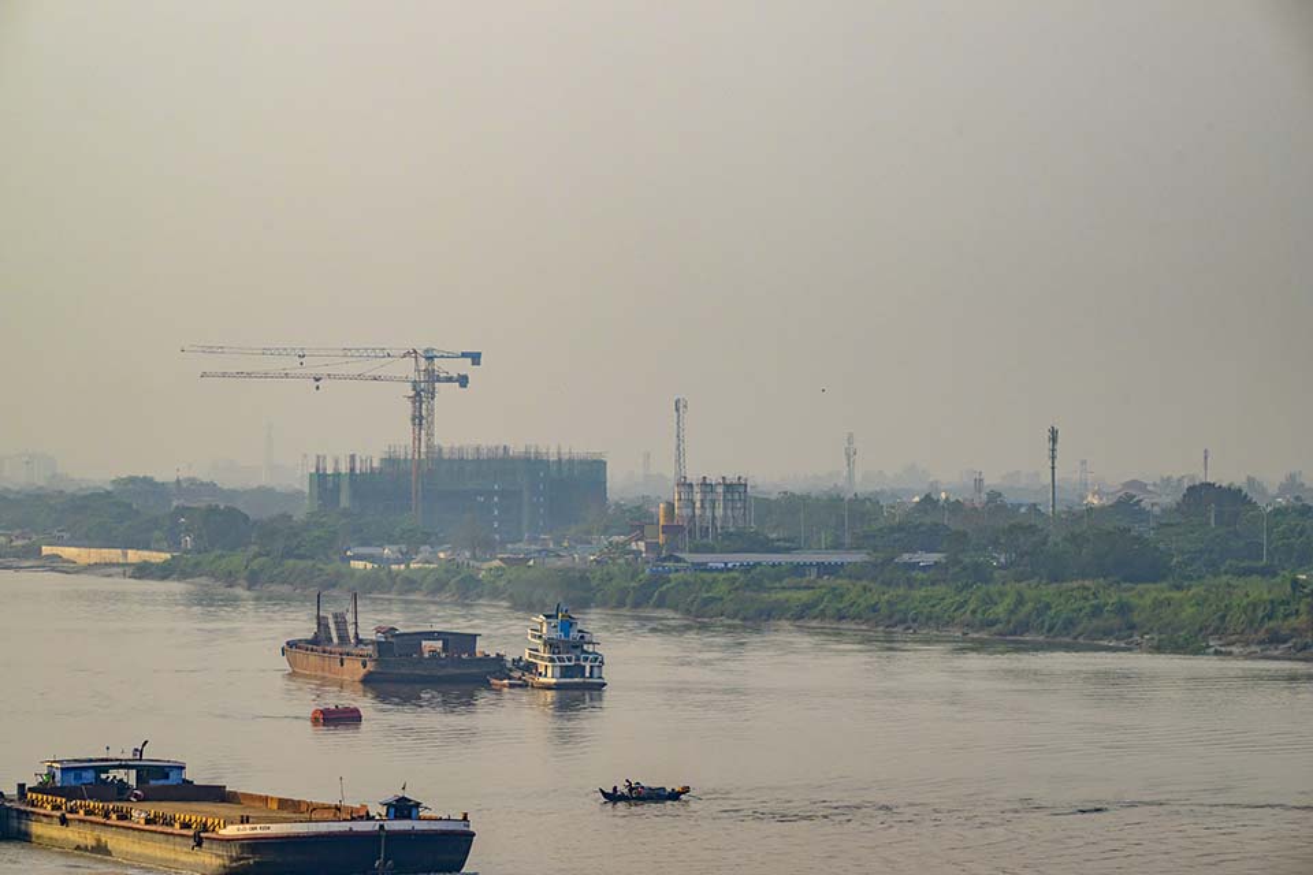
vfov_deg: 6.9
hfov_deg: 10.3
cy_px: 438
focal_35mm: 200
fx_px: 7294
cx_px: 656
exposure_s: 1/800
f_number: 9
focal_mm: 200
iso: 360
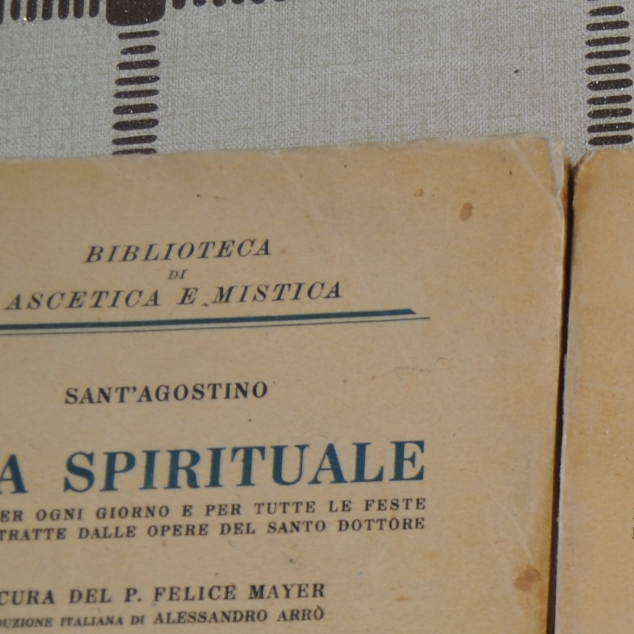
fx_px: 2004
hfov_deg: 16.4
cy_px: 722
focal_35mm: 97
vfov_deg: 17.3
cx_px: 959
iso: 200
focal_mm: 19
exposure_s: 1/40
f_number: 3.2
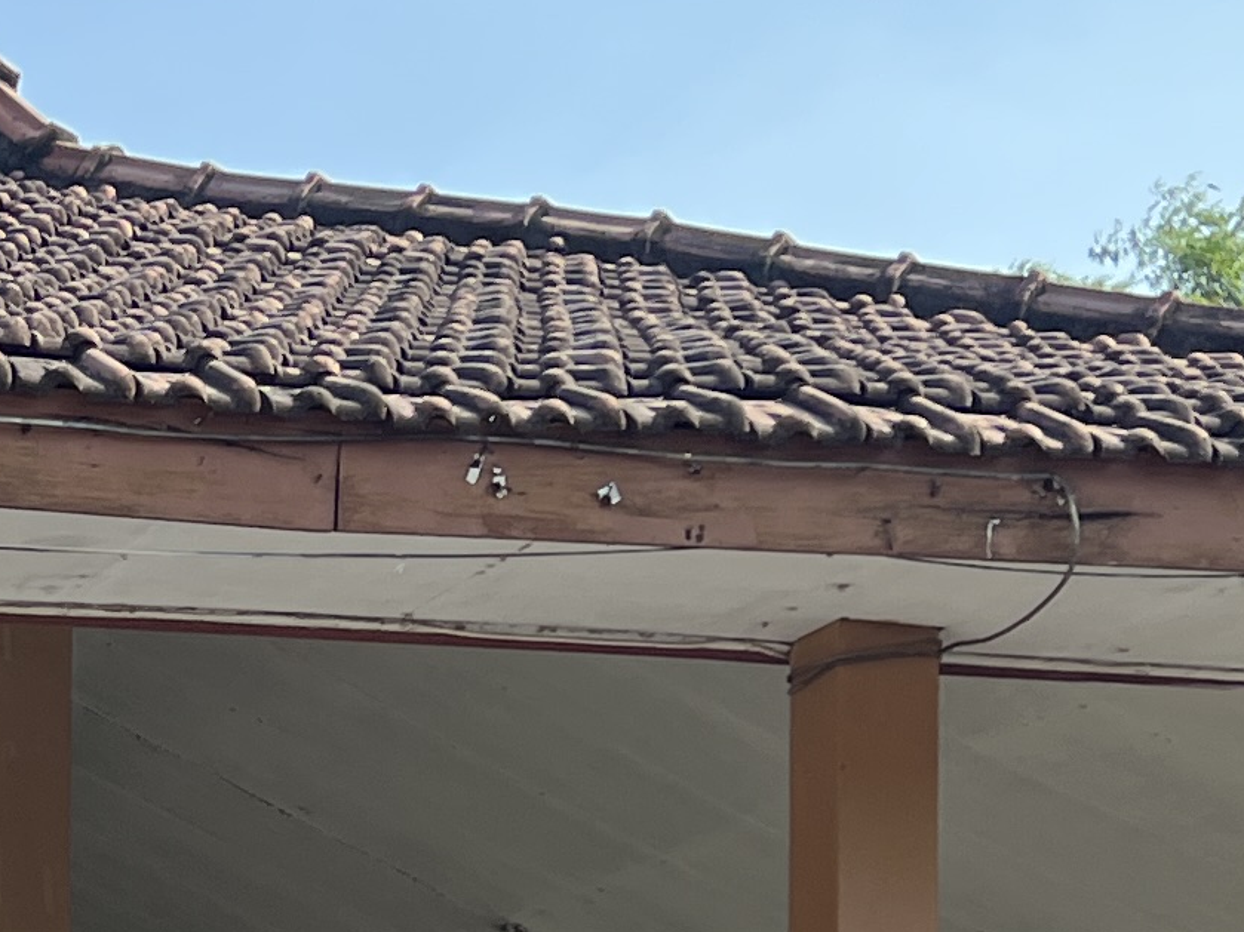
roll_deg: -0.4
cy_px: 1461
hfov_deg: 14.9
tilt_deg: +2.5
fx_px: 4491
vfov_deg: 11.3
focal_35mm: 125
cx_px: -449
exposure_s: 1/887
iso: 50
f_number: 1.5
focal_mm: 5.7
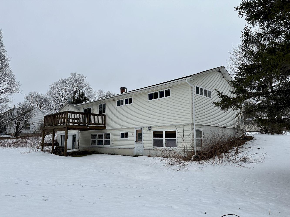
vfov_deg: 56.8
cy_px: 108
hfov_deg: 71.6
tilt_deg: +8.5
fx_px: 201
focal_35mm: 24
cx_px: 145
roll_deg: -0.3
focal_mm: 6.86
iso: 80
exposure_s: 1/4762
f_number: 1.78
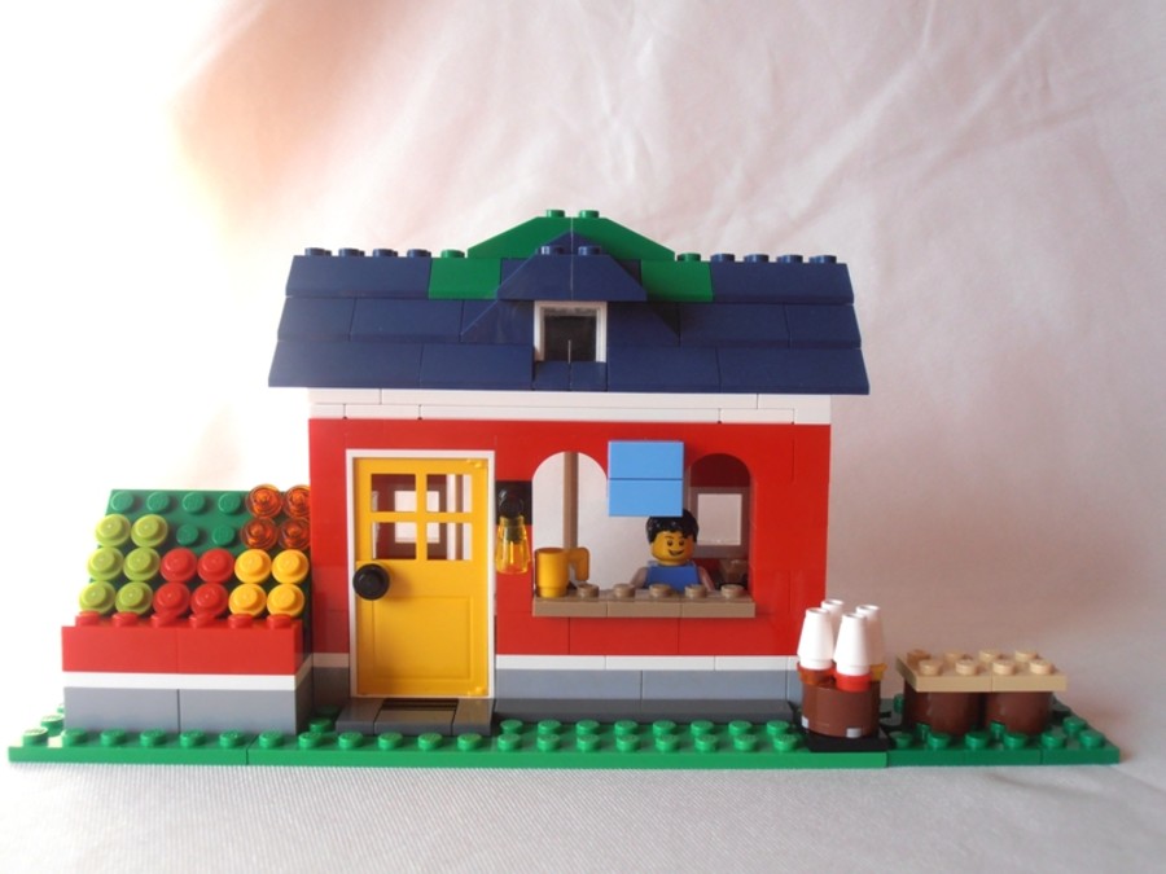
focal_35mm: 37
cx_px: 583
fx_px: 1246
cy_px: 437
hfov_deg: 50.1
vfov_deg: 38.7
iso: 80
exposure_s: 1/125
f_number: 3.9
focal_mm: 6.61
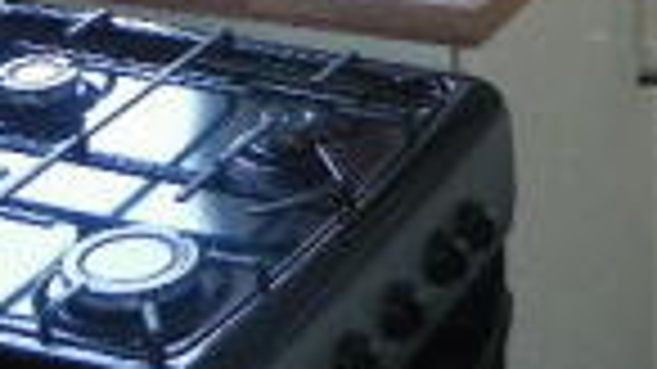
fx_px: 1968
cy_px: -236
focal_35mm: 113
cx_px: 920
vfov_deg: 10.3
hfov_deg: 17.4
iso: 250
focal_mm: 4.6
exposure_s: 1/60
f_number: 2.8
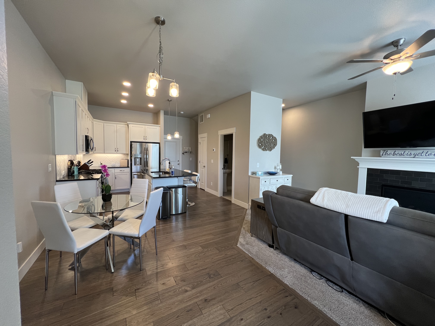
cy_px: 163
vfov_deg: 89.9
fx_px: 163
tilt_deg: -3.3
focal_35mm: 13
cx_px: 218
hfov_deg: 106.2
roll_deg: -1.0
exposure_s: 1/120
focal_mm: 1.57
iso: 160
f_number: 1.8
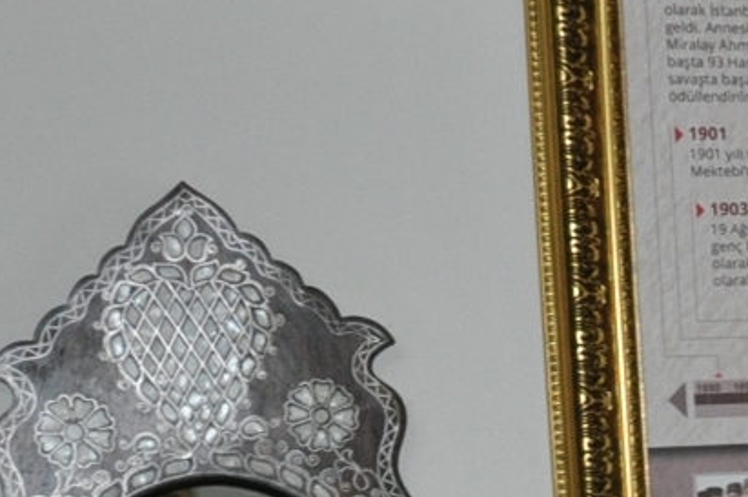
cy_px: 790
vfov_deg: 9.4
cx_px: 1707
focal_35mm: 141
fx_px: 2926
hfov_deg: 12.1
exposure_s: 1/60
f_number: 3.5
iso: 800
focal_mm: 18
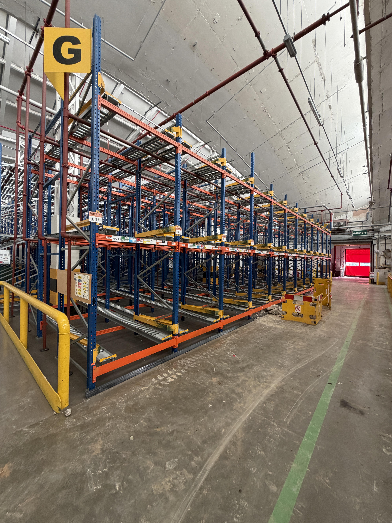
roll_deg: -2.2
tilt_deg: +0.6
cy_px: 262
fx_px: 211
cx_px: 196
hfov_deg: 85.7
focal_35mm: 14
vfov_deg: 102.1
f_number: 2.2
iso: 250
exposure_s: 1/121
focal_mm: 2.22
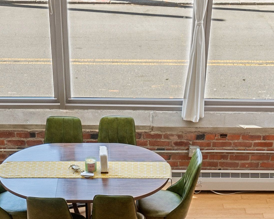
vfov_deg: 16.4
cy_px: 352
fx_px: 673
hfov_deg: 23.0
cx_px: 128
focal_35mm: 83
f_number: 8
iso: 400
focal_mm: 16
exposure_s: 1/8
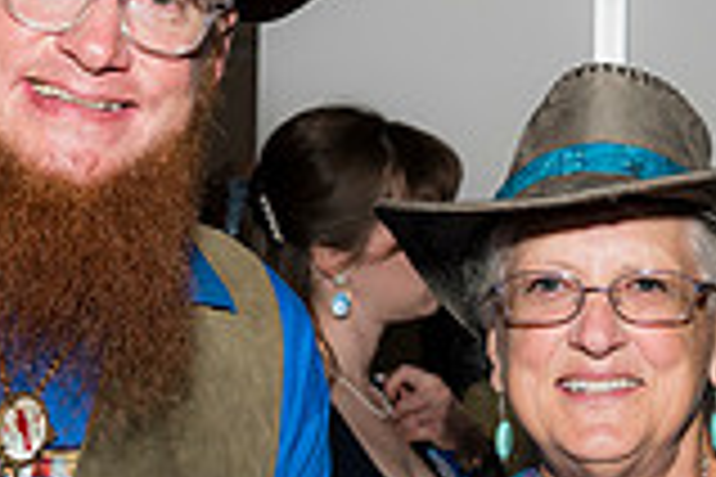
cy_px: 385
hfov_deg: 17.5
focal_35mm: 117
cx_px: 450
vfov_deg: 11.7
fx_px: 2327
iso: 800
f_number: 5.6
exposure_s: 1/160
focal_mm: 31
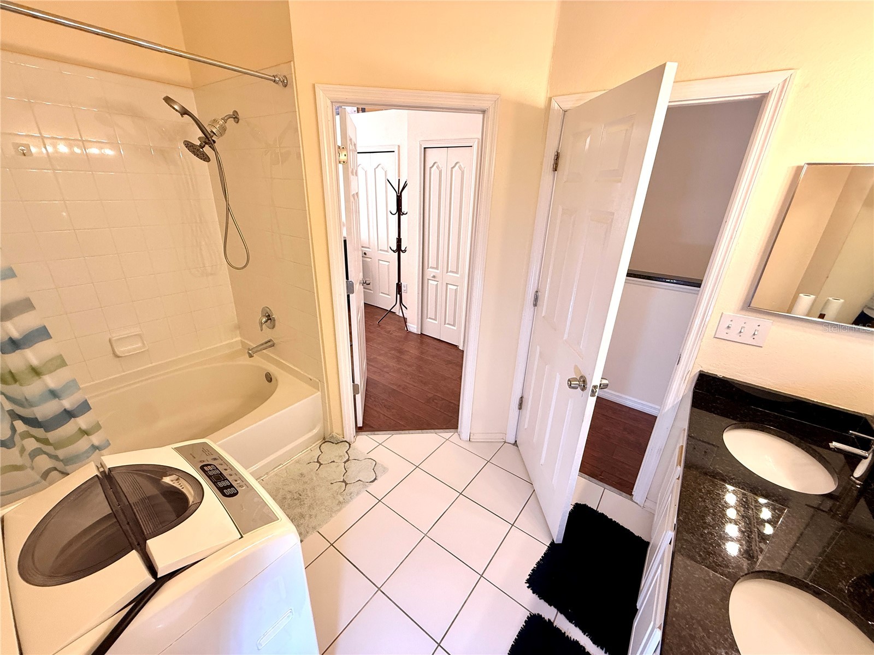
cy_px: 328
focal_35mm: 14
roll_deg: -2.5
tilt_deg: -21.8
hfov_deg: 102.1
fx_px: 353
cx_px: 437
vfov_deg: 85.7
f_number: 2.2
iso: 160
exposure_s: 1/99
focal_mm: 2.22
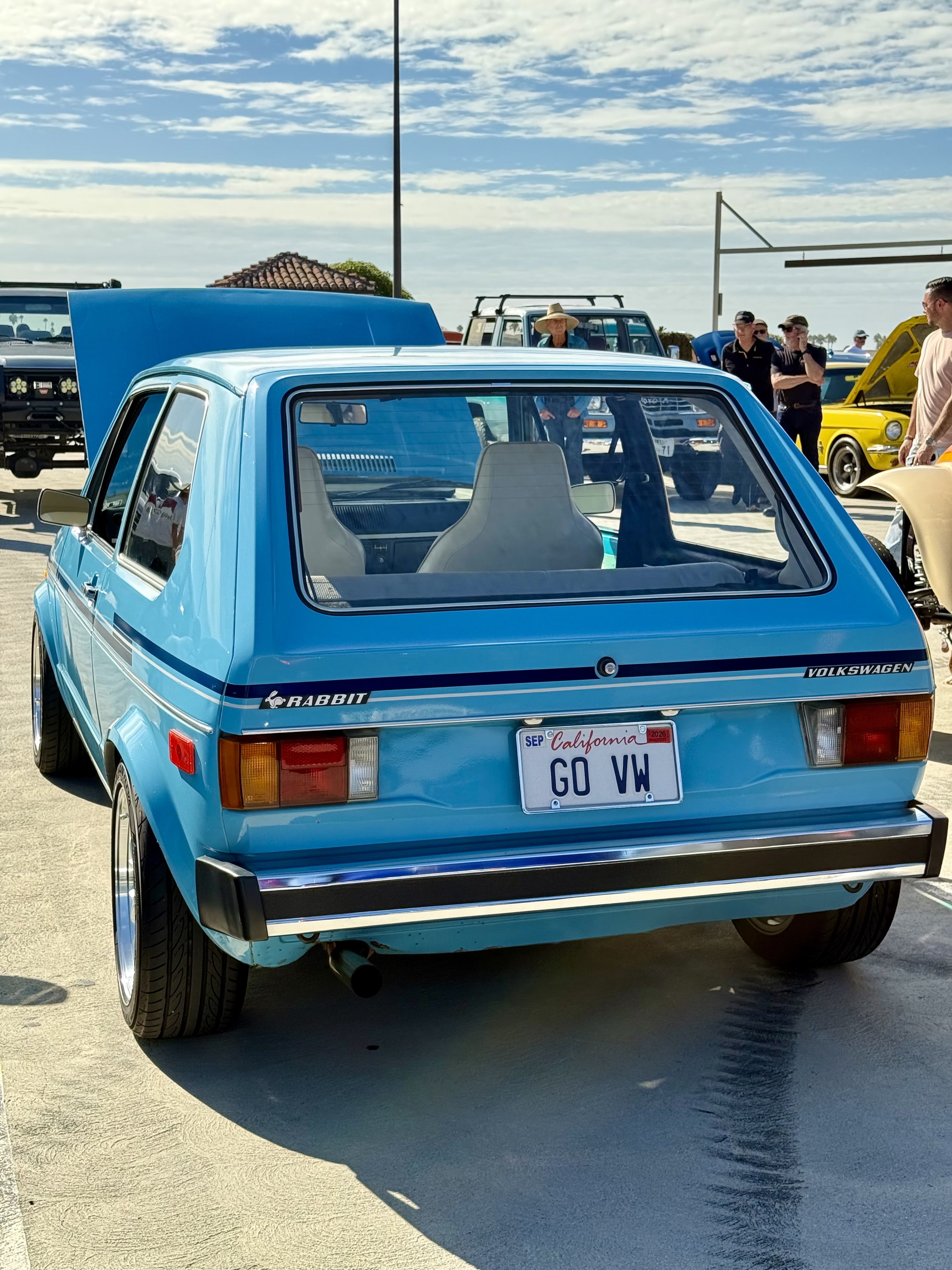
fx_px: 1760
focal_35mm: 48
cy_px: 635
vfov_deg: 39.7
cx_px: 476
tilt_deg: -7.2
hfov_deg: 30.3
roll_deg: -0.6
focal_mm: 6.76
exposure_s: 1/1403
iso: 100
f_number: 1.78
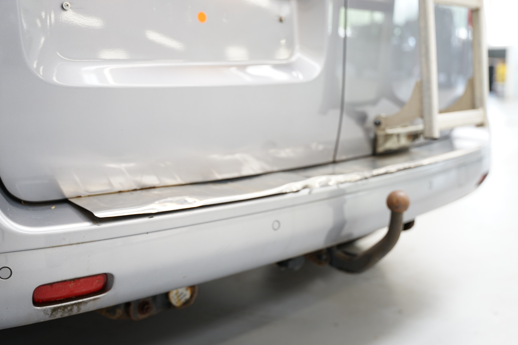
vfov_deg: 30.5
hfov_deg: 44.5
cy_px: 166
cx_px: 272
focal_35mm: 44
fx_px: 633
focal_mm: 40
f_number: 2.8
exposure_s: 1/60
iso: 400
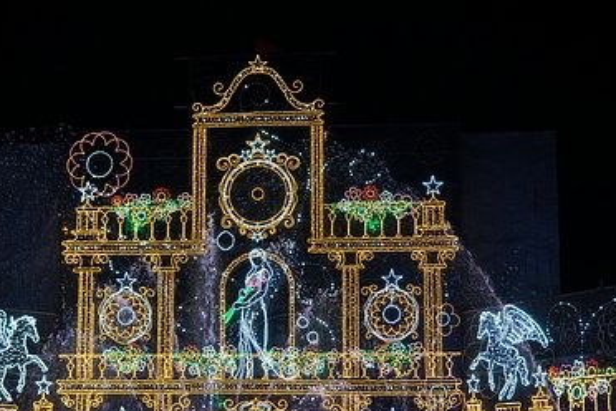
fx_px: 1317
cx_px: 280
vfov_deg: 17.7
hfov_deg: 26.3
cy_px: 251
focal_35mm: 77
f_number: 5.6
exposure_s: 1/80
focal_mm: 56
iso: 1600
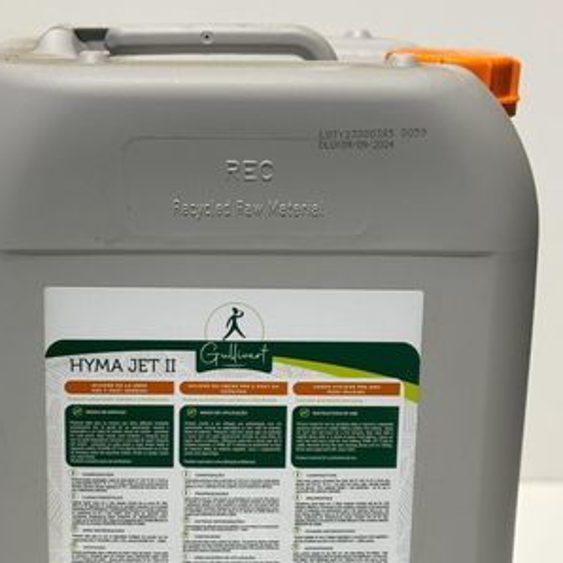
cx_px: 252
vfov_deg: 22.3
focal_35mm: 77
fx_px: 1417
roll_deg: -0.8
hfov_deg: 22.5
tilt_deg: -17.3
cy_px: 404
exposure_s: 1/50
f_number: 1.6
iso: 64
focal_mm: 5.96
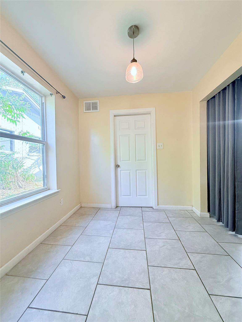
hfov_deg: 85.7
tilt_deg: -0.4
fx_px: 130
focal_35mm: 14
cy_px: 161
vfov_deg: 102.1
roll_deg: -0.6
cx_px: 121
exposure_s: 1/120
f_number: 2.2
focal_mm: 2.22
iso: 200
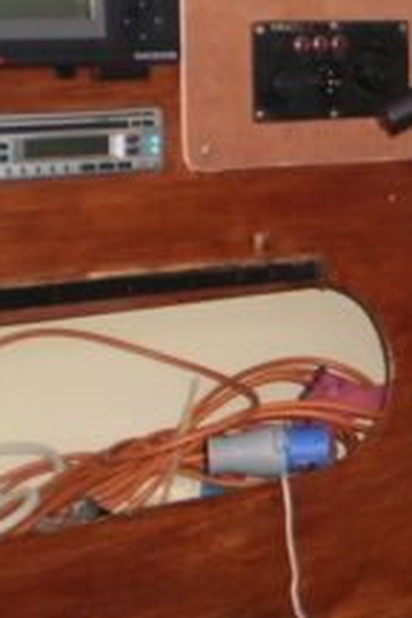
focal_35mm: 104
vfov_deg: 19.6
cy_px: 229
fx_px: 1785
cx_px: 578
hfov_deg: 12.6
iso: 125
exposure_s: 1/30
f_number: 3.1
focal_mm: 6.3
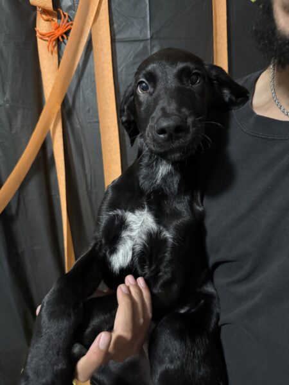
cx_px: 144
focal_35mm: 24
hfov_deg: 56.8
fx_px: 267
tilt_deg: -13.7
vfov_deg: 71.6
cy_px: 192
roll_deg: +2.4
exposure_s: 1/30
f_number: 1.78
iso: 1250
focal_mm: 6.76
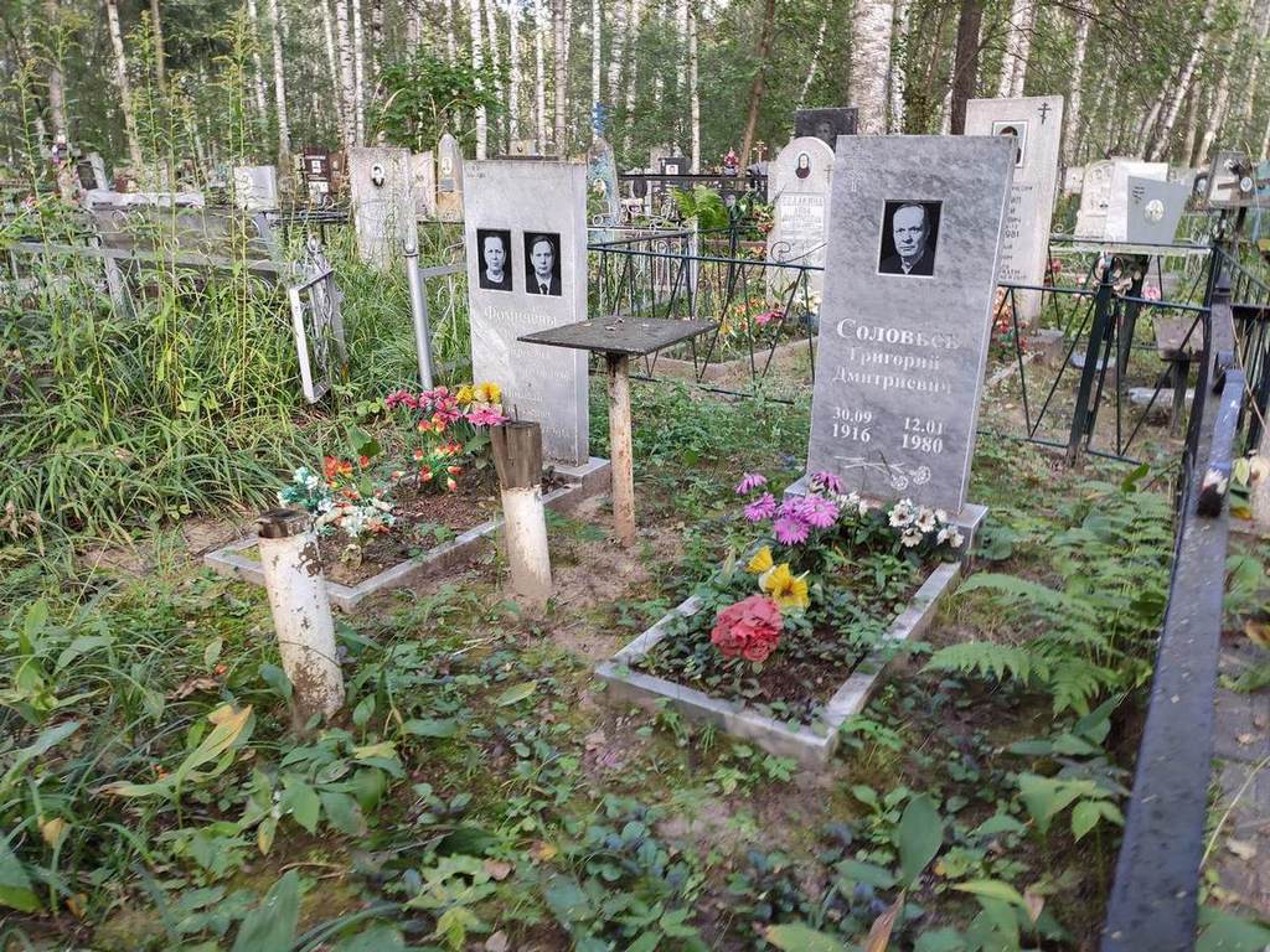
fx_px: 954
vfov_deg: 53.1
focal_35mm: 26
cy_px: 476
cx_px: 635
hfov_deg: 67.3
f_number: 1.75
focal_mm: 4.77
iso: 193
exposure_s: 1/50
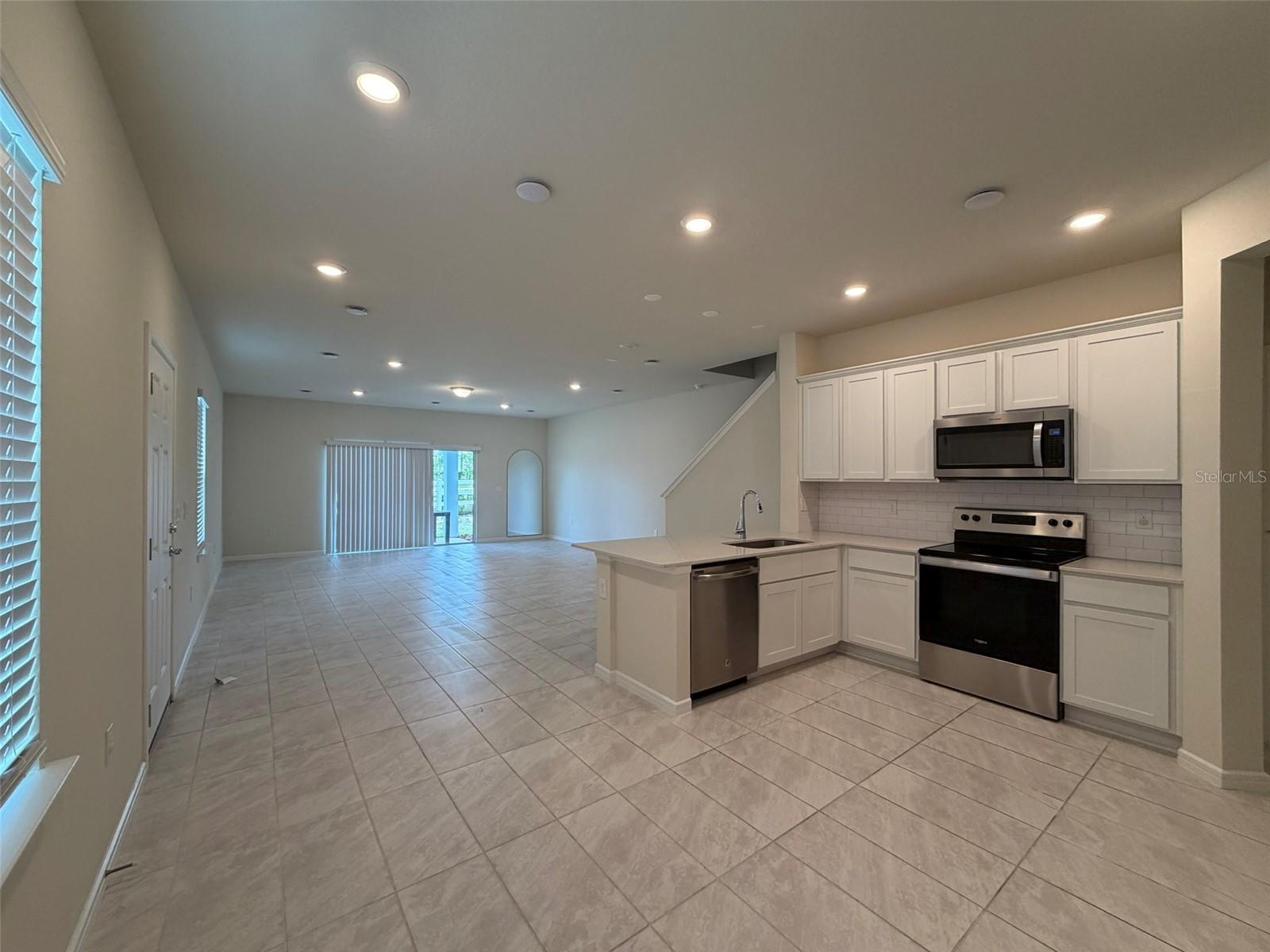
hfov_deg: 102.1
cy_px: 476
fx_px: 514
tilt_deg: +1.1
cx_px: 635
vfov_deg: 85.7
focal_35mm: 14
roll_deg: +0.0
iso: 160
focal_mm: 2.22
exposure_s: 1/120
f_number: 2.2
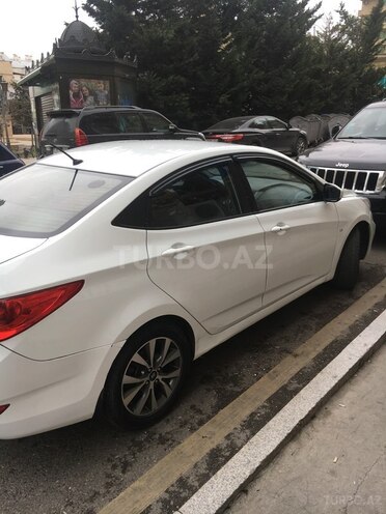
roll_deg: +1.1
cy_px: 257
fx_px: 431
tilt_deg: -17.7
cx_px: 193
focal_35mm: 29
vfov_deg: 61.7
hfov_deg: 48.2
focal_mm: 4.15
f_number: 2.2
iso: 25
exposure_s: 1/110
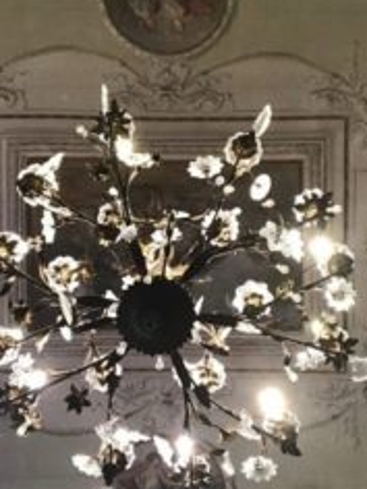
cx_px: 170
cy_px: 249
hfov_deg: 30.9
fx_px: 664
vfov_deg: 40.4
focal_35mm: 47
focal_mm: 2.87
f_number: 2.2
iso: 160
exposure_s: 1/33
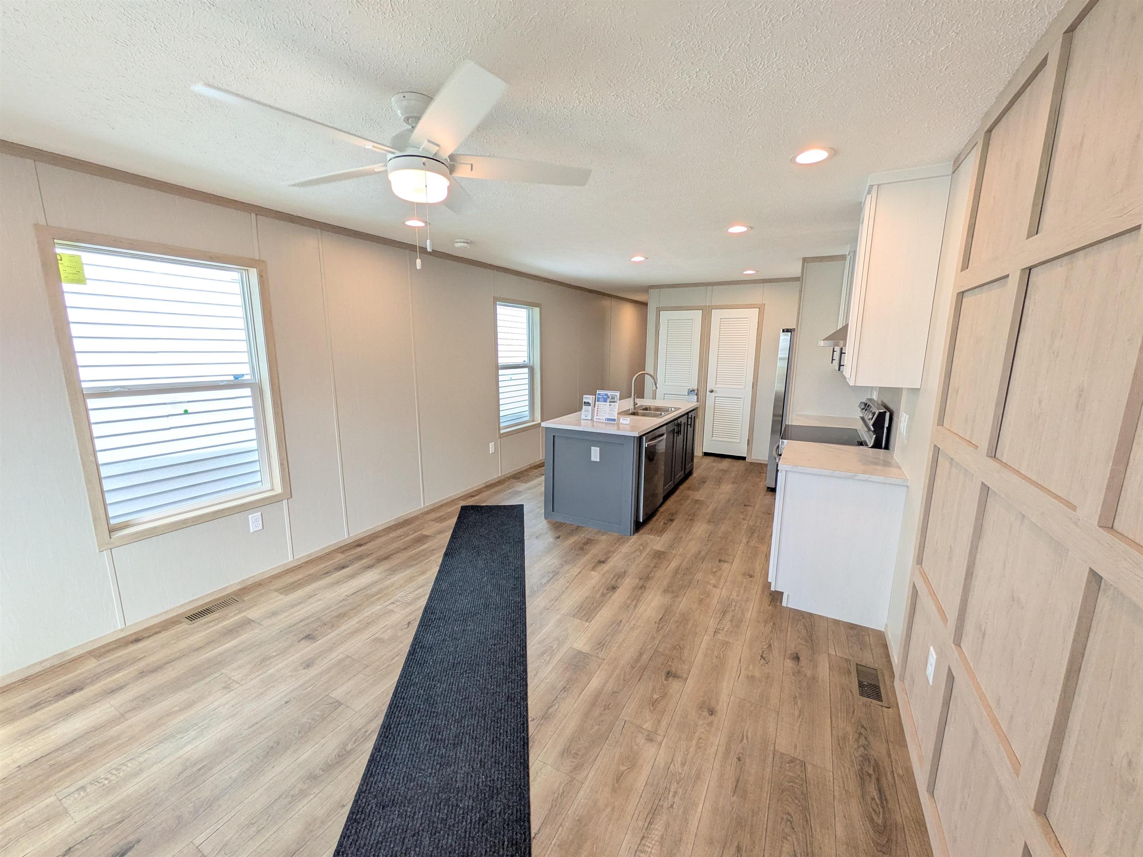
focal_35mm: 14
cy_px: 428
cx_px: 572
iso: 55
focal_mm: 1.83
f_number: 2.2
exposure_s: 1/120
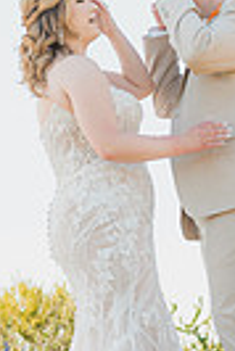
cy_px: 145
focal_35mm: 169
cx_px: 90
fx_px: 1650
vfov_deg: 12.1
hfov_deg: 8.1
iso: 125
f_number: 1.8
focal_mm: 50
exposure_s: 1/2000
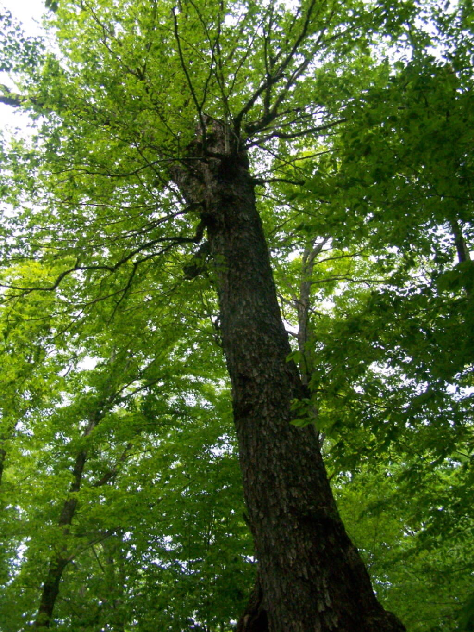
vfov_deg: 49.0
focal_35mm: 38
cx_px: 237
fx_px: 694
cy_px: 316
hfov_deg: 37.7
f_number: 4
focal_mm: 6.3
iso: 400
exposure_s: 1/800
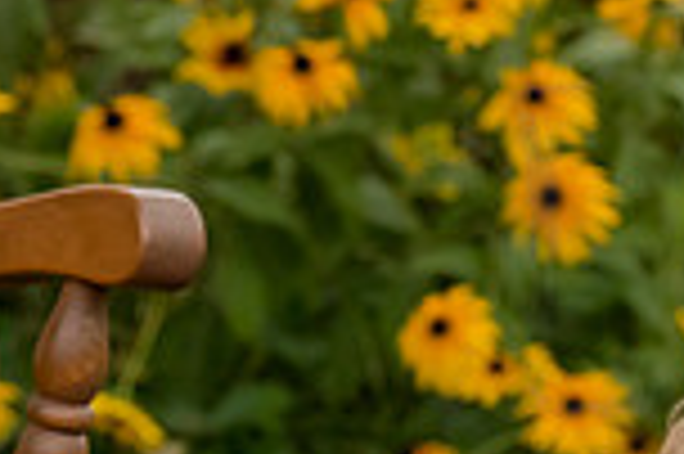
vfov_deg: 3.1
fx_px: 8446
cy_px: 764
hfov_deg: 4.6
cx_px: 849
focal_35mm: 445
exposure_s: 1/320
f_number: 10
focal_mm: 112
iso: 500
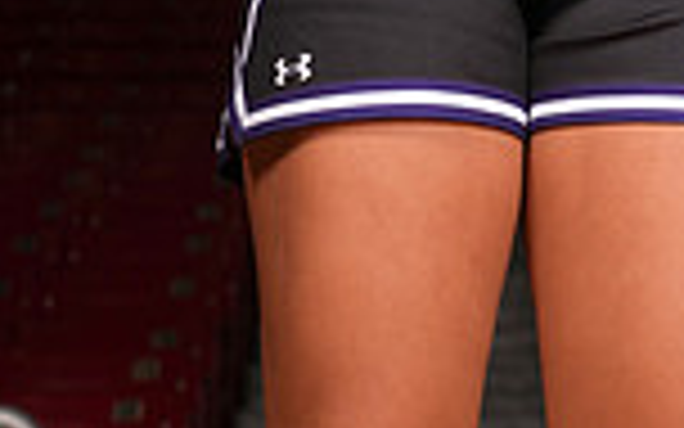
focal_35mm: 211
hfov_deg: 9.9
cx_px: 562
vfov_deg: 6.0
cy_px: -518
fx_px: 3933
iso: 250
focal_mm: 70
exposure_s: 1/200
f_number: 6.3
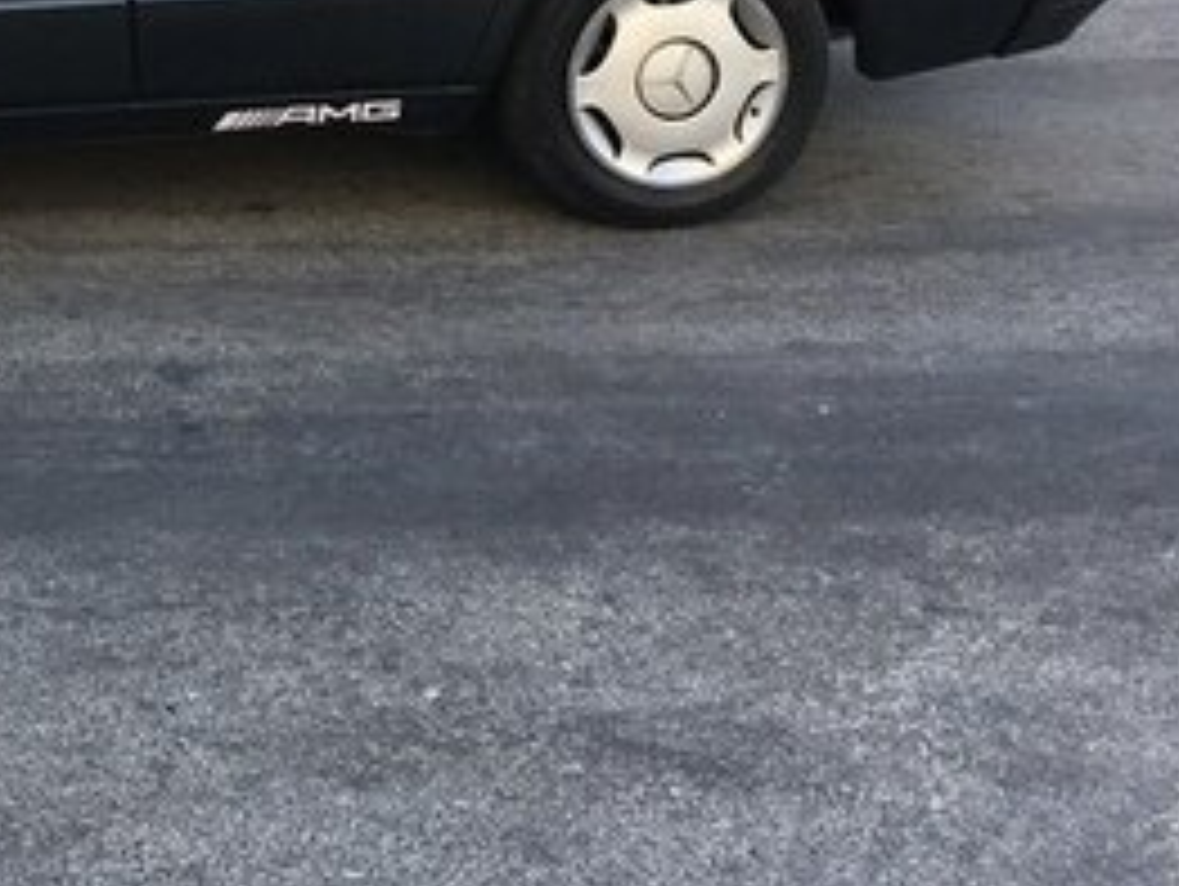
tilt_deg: -12.4
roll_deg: +2.4
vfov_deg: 19.4
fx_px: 2489
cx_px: -18
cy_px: -83
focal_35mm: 73
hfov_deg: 25.3
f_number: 2.2
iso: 25
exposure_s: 1/314
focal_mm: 4.15
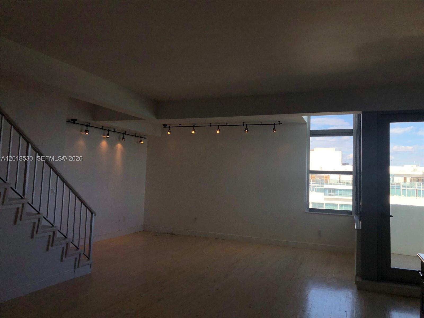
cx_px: 212
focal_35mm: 28
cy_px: 159
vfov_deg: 49.7
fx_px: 343
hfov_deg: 63.4
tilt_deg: +5.3
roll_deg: -2.4
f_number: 1.8
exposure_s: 1/1130
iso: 20
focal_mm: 3.99
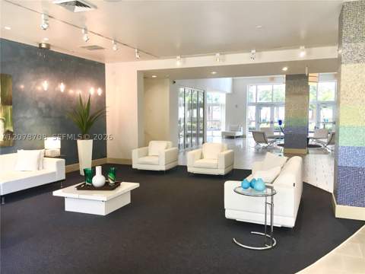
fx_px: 306
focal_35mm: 29
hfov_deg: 61.7
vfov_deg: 48.2
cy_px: 137
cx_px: 182
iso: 50
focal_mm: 4.15
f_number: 2.2
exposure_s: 1/30
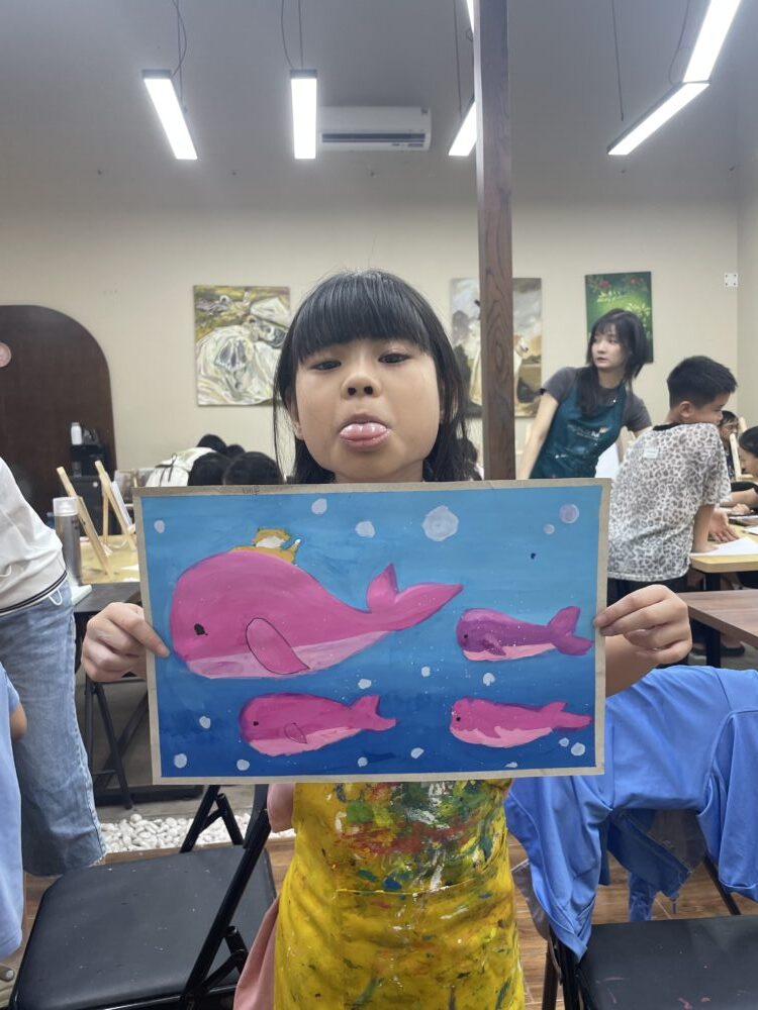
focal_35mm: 26
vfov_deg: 67.3
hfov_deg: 53.1
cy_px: 505
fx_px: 759
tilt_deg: -4.7
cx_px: 379
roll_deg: +2.3
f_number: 1.6
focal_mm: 4.2
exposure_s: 1/100
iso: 80
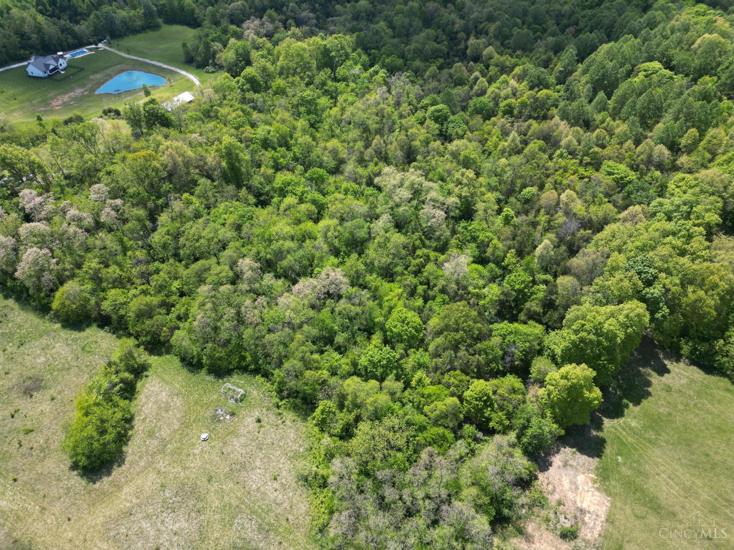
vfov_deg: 56.8
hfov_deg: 71.6
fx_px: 509
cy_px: 275
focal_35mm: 24
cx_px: 367
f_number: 1.7
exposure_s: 1/1250
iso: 100
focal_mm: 6.72
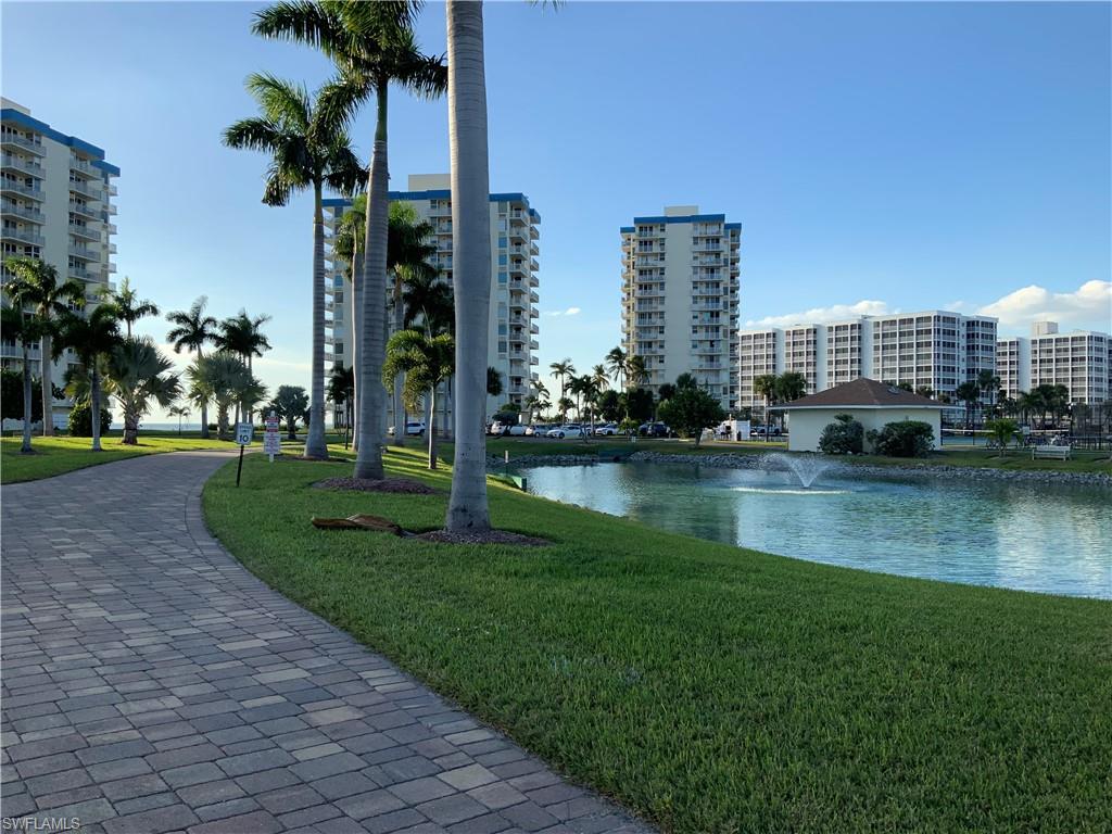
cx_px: 556
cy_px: 417
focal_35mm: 29
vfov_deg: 48.2
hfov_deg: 61.7
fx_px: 932
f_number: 1.8
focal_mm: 3
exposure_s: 1/1377
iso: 16
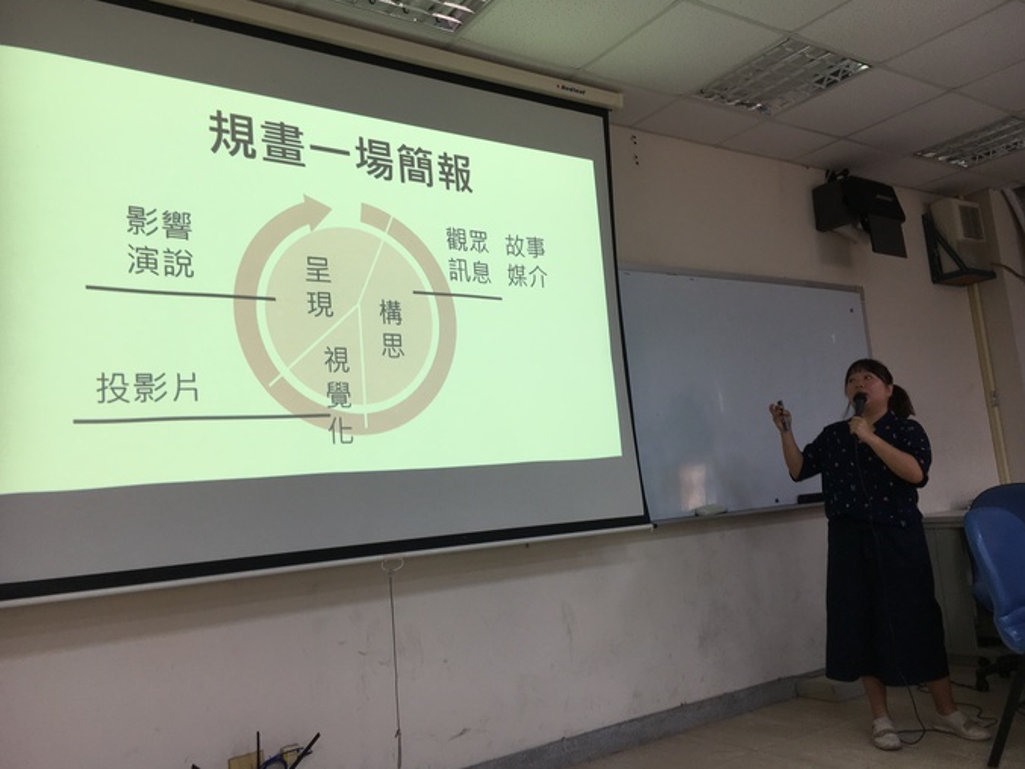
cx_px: 506
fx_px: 888
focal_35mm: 30
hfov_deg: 60.0
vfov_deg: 46.8
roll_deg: +4.4
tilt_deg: +8.2
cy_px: 376
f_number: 2.2
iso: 32
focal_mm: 4.15
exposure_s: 1/60
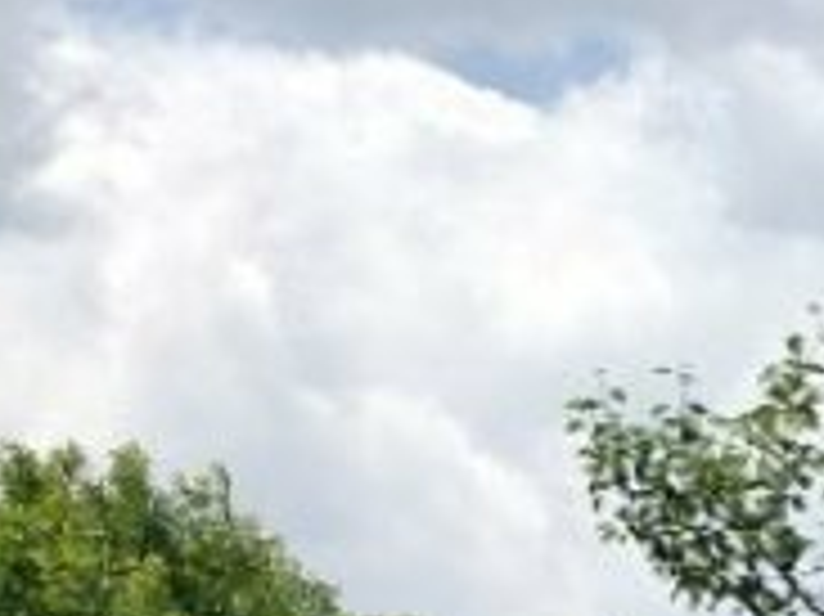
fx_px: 3592
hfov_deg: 10.1
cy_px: 1340
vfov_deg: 9.1
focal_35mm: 151
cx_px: 2400
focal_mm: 6.06
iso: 50
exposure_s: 1/991
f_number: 1.6
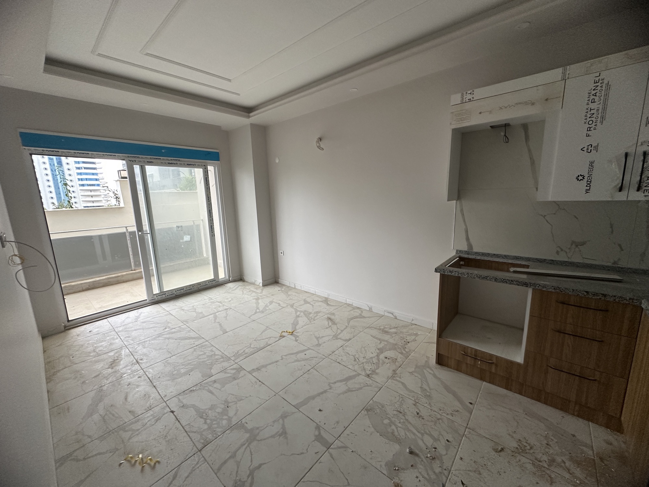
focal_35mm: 14
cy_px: 244
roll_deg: +1.8
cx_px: 324
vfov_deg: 85.7
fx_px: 262
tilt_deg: -10.2
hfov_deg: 102.1
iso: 250
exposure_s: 1/99
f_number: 2.2
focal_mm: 2.22
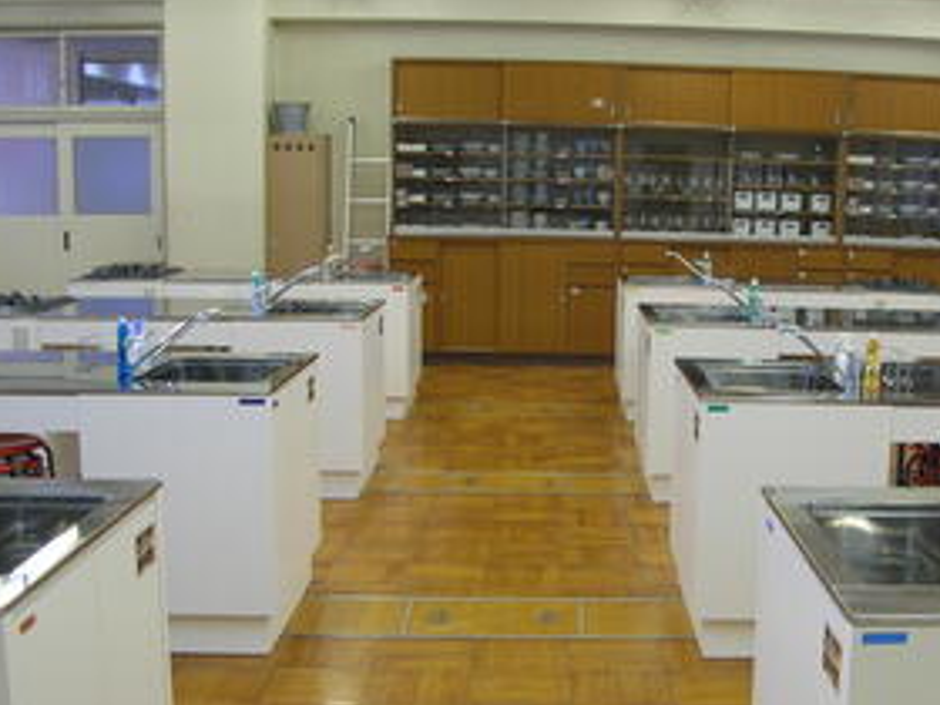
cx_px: 655
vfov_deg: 29.0
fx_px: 1358
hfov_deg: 37.6
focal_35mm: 50
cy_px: 440
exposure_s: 1/13.6
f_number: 2.8
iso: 50
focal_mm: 5.8
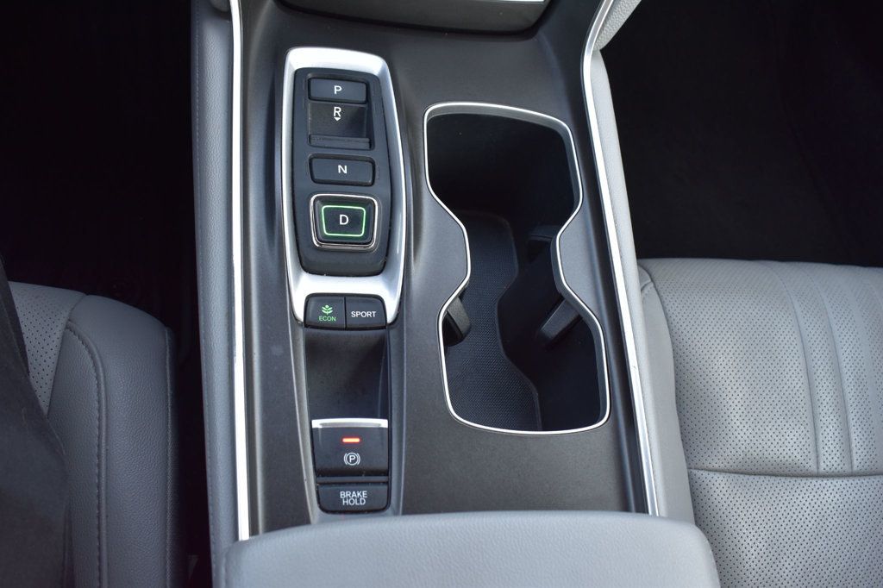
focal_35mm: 36
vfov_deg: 36.8
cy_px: 294
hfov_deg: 53.1
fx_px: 883
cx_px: 442
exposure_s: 1/25
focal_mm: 24
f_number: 7.1
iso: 400
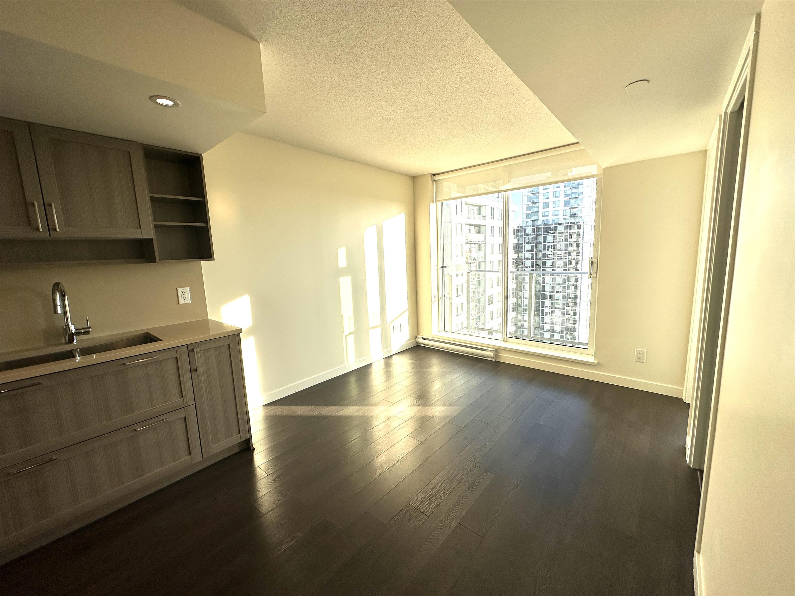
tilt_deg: -8.6
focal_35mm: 14
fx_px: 322
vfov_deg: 85.7
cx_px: 398
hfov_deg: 102.1
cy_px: 298
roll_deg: +2.3
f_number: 2.2
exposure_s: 1/818
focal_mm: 2.22
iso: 40
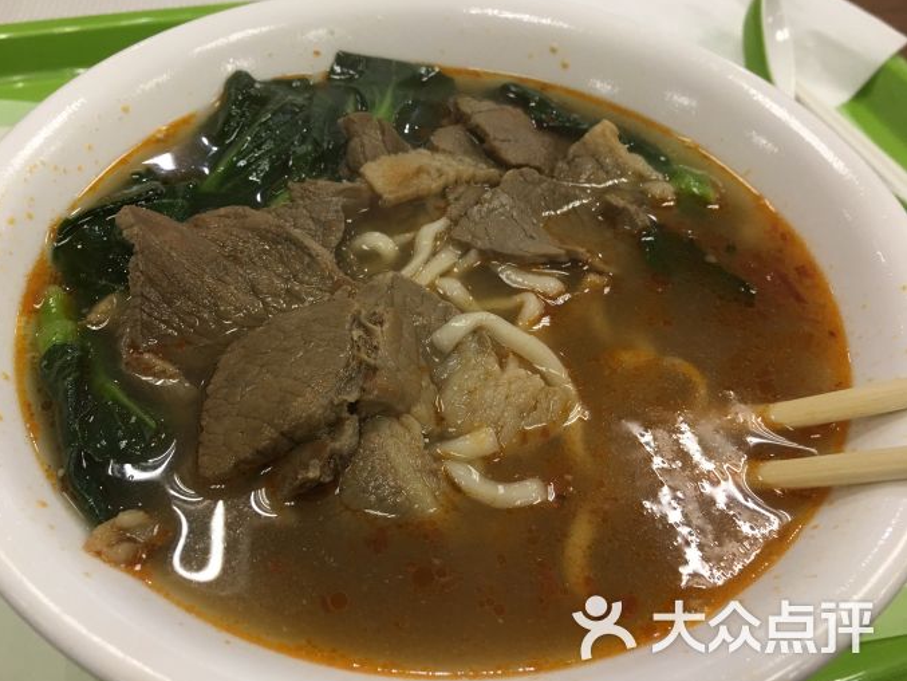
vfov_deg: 46.8
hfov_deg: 59.9
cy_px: 345
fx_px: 786
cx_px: 439
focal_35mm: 30
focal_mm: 4.15
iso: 50
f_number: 2.2
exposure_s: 1/33
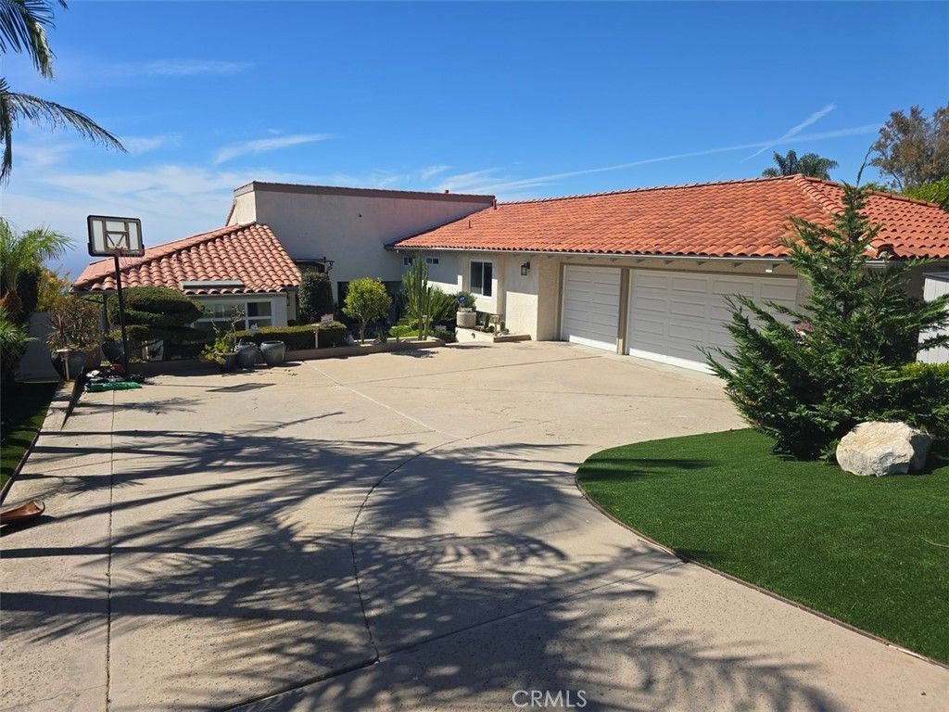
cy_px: 356
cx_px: 474
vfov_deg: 58.9
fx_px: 631
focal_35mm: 23
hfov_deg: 73.9
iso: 12
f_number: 1.7
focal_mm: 6.3
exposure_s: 1/973
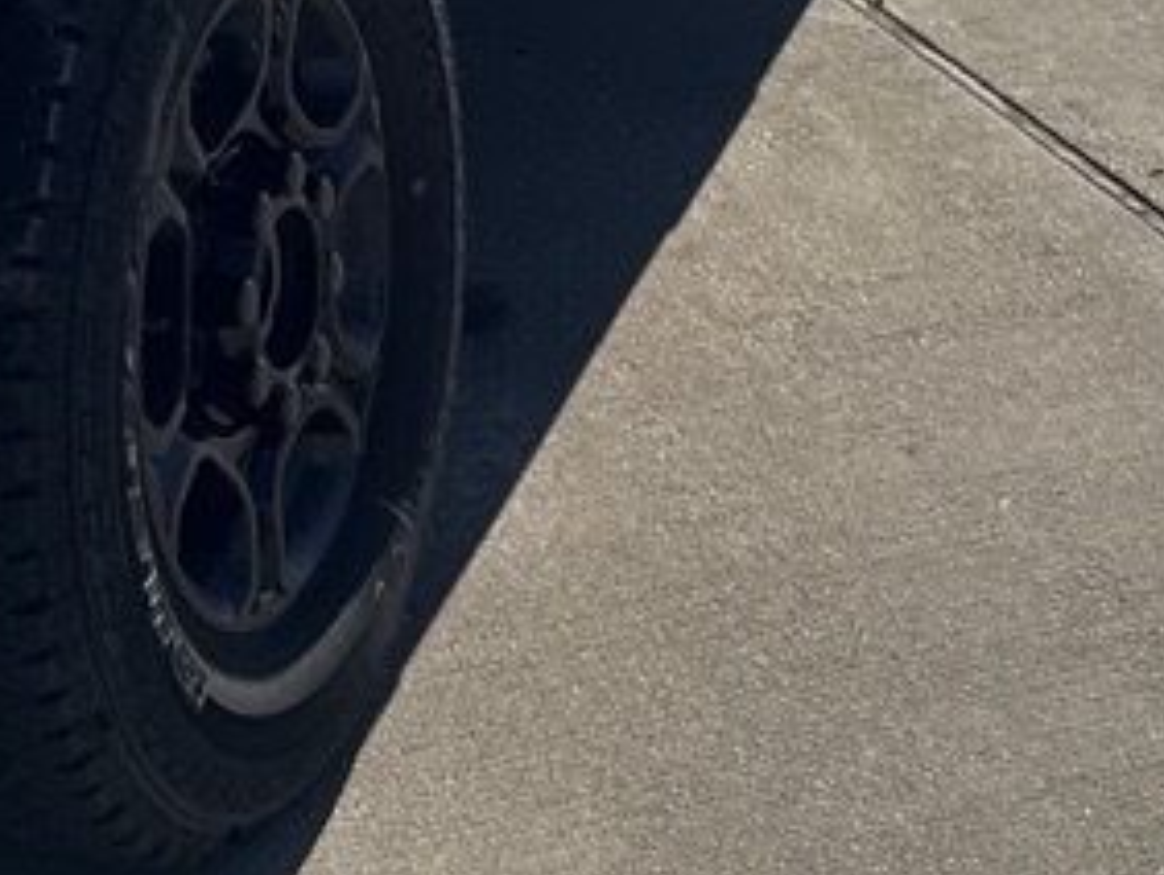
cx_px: 87
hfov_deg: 21.9
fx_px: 2928
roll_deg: +4.6
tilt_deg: -9.4
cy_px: -673
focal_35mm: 87
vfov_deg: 14.9
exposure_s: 1/7937
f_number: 1.78
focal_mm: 6.76
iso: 80
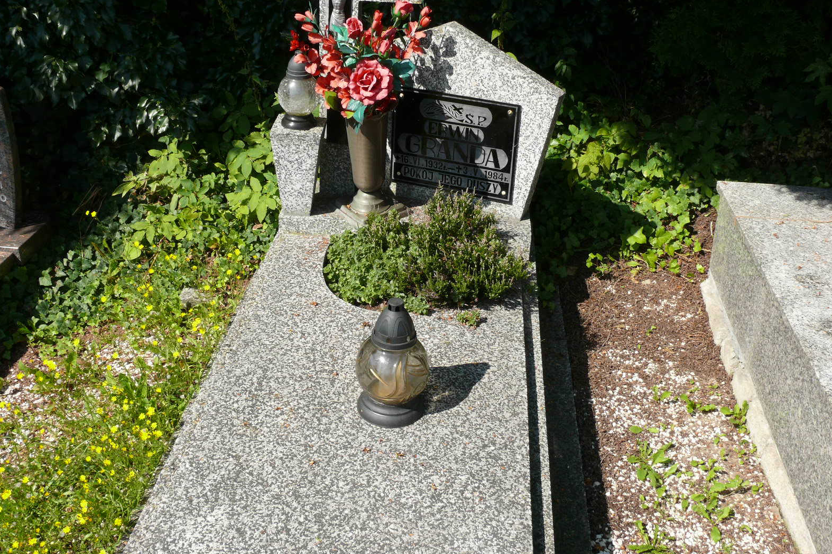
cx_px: 415
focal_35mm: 37
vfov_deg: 35.9
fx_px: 855
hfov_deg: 51.9
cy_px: 238
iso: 100
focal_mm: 7.4
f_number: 5.6
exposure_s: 1/320
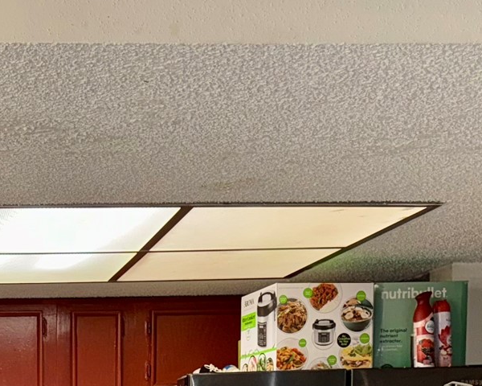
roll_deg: +1.3
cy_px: 573
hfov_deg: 22.7
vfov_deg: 17.3
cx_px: -29
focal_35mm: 80
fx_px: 1141
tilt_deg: -5.1
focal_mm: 6.76
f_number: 1.78
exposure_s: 1/29
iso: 64
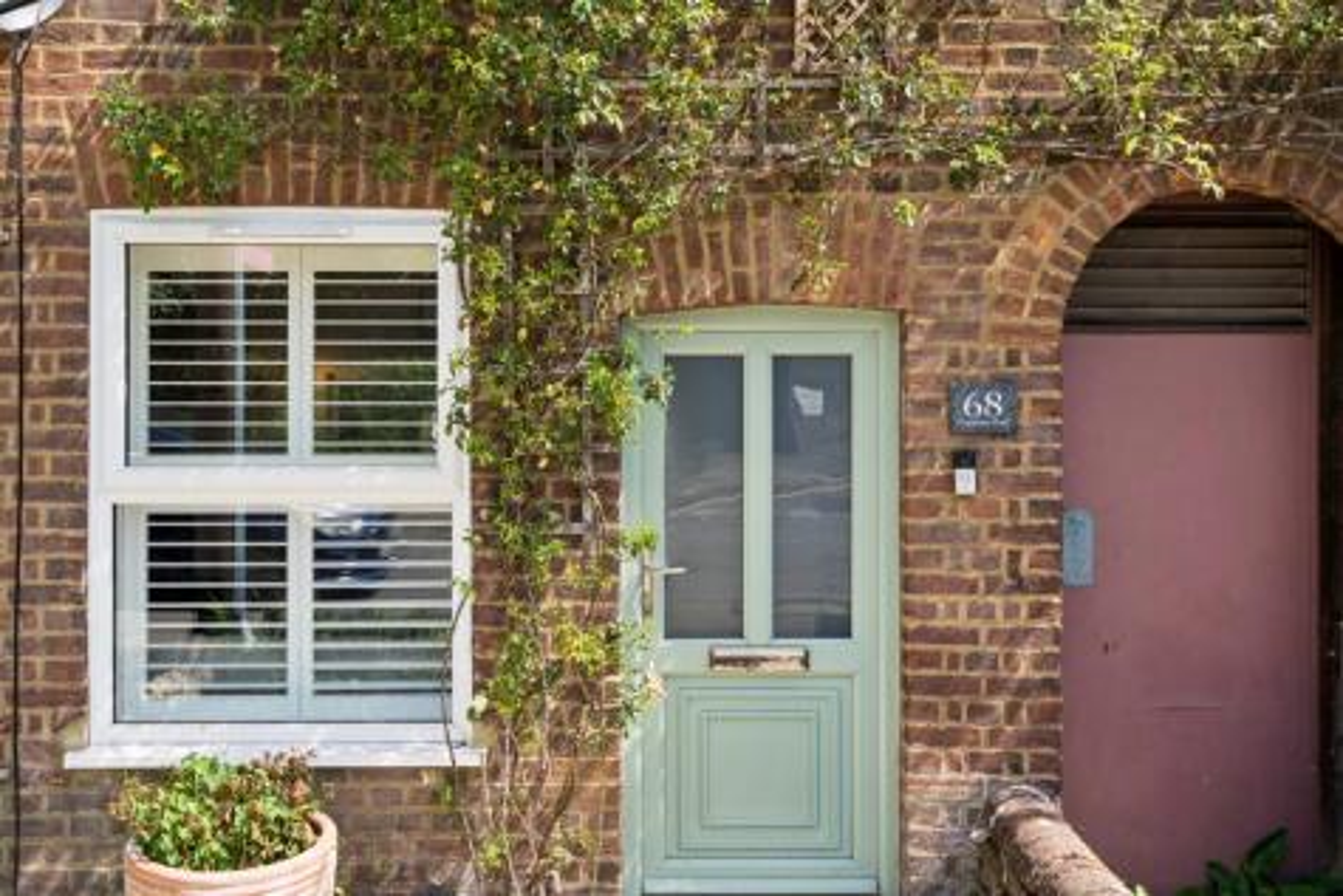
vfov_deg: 37.9
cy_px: 448
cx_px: 672
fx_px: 1306
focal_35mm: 35
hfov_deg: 54.4
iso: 100
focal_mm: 35
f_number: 6.3
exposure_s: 1/160
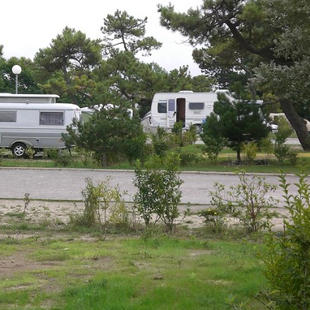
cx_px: 71
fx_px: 1125
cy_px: 145
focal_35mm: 111
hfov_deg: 15.6
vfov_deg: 15.7
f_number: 4.5
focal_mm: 12.47
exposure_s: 1/250
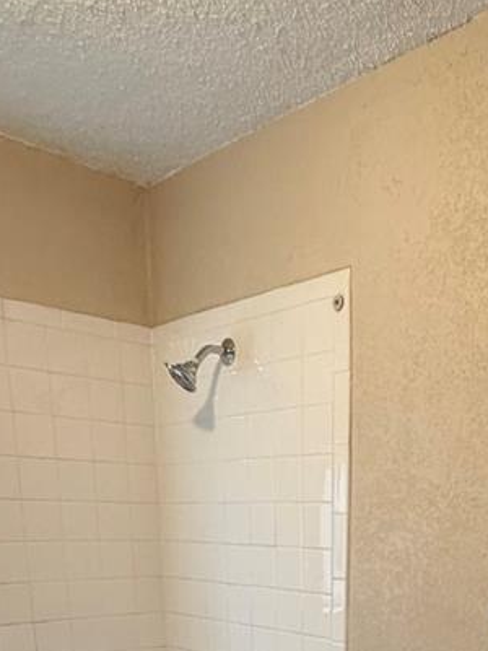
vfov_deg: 36.3
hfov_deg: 33.8
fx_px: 789
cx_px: 351
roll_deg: -1.3
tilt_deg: -16.5
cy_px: 754
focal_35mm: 42
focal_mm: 2.22
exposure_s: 1/60
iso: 320
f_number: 2.2
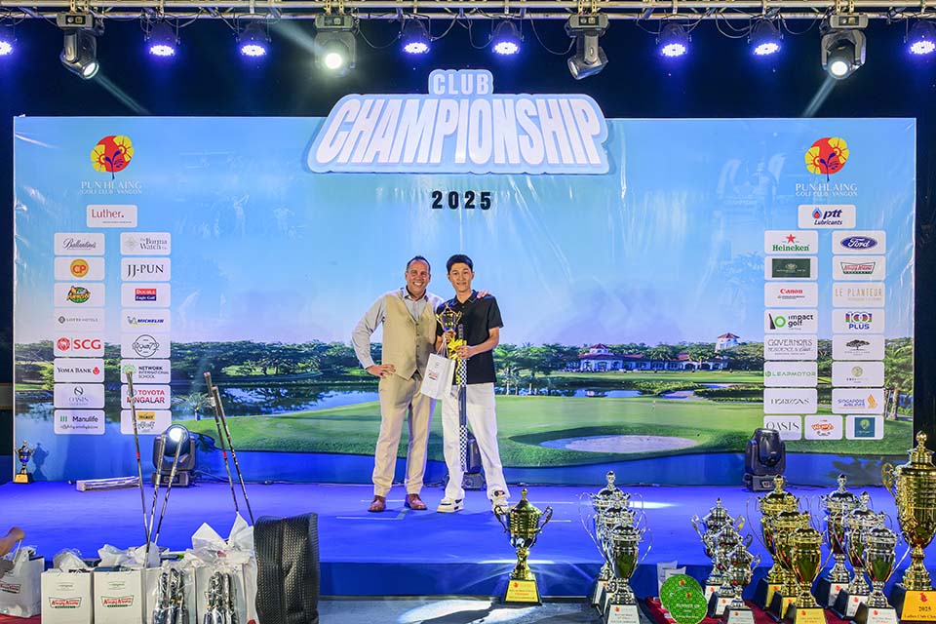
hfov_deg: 60.3
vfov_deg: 42.3
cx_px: 468
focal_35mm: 31
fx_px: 806
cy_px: 312
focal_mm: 31
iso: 3200
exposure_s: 1/250
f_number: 6.3
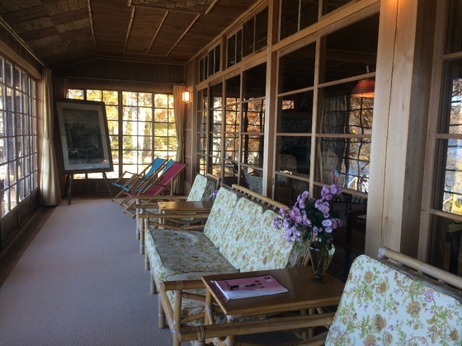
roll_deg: -1.1
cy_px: 173
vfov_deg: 48.2
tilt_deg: -4.8
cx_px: 231
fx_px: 387
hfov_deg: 61.7
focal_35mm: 29
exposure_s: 1/60
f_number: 2.2
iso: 50
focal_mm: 4.15
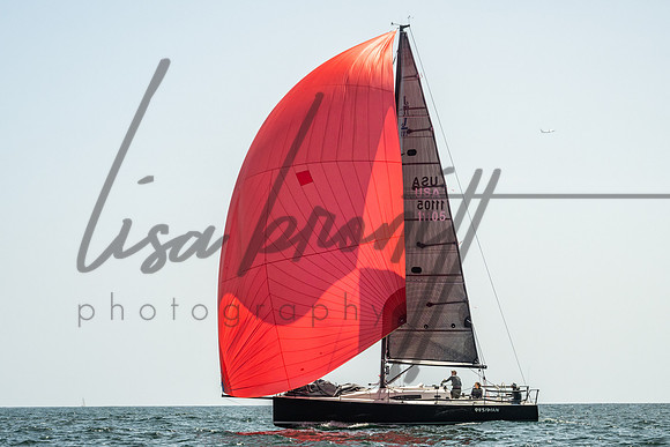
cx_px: 363
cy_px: 303
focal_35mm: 112
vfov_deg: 12.2
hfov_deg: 18.2
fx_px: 2090
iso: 320
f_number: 6
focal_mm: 76
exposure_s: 1/1250
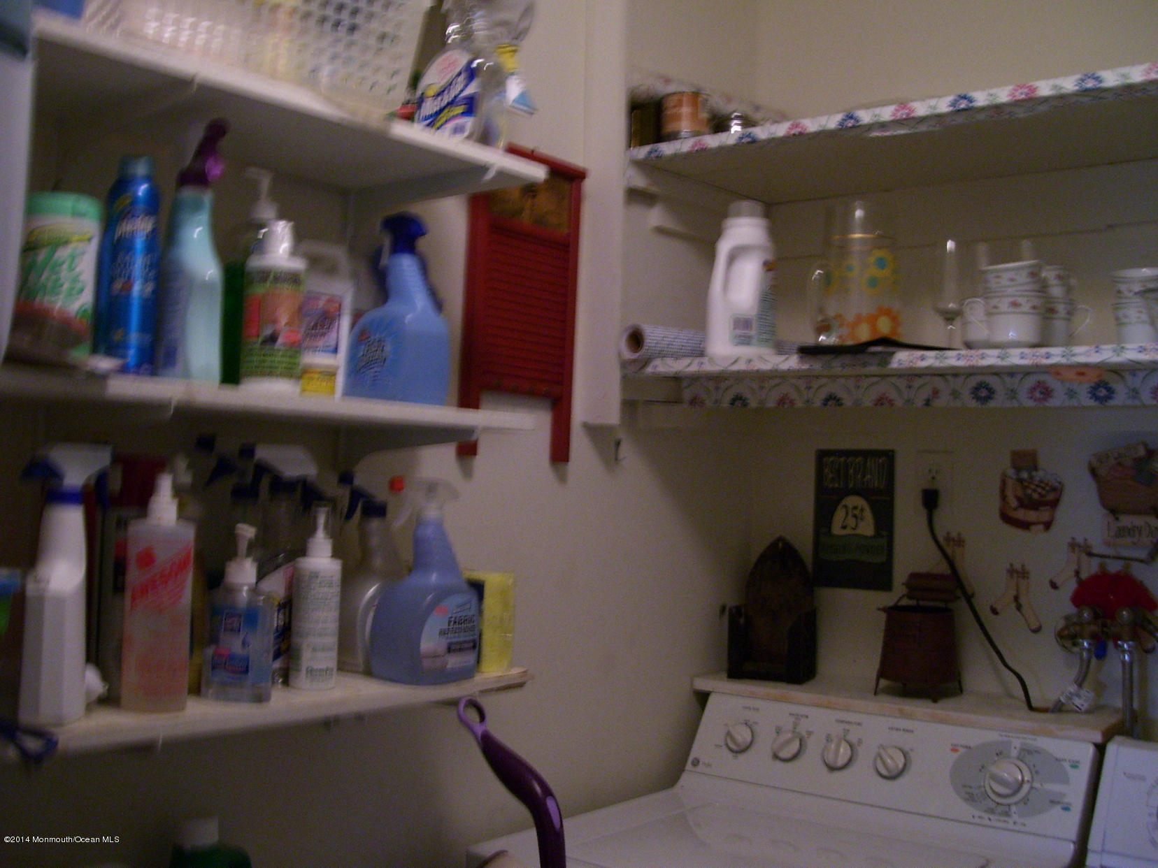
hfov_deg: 50.1
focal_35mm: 37
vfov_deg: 38.7
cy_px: 434
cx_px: 579
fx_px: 1238
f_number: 2.7
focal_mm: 6
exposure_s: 1/8
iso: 160
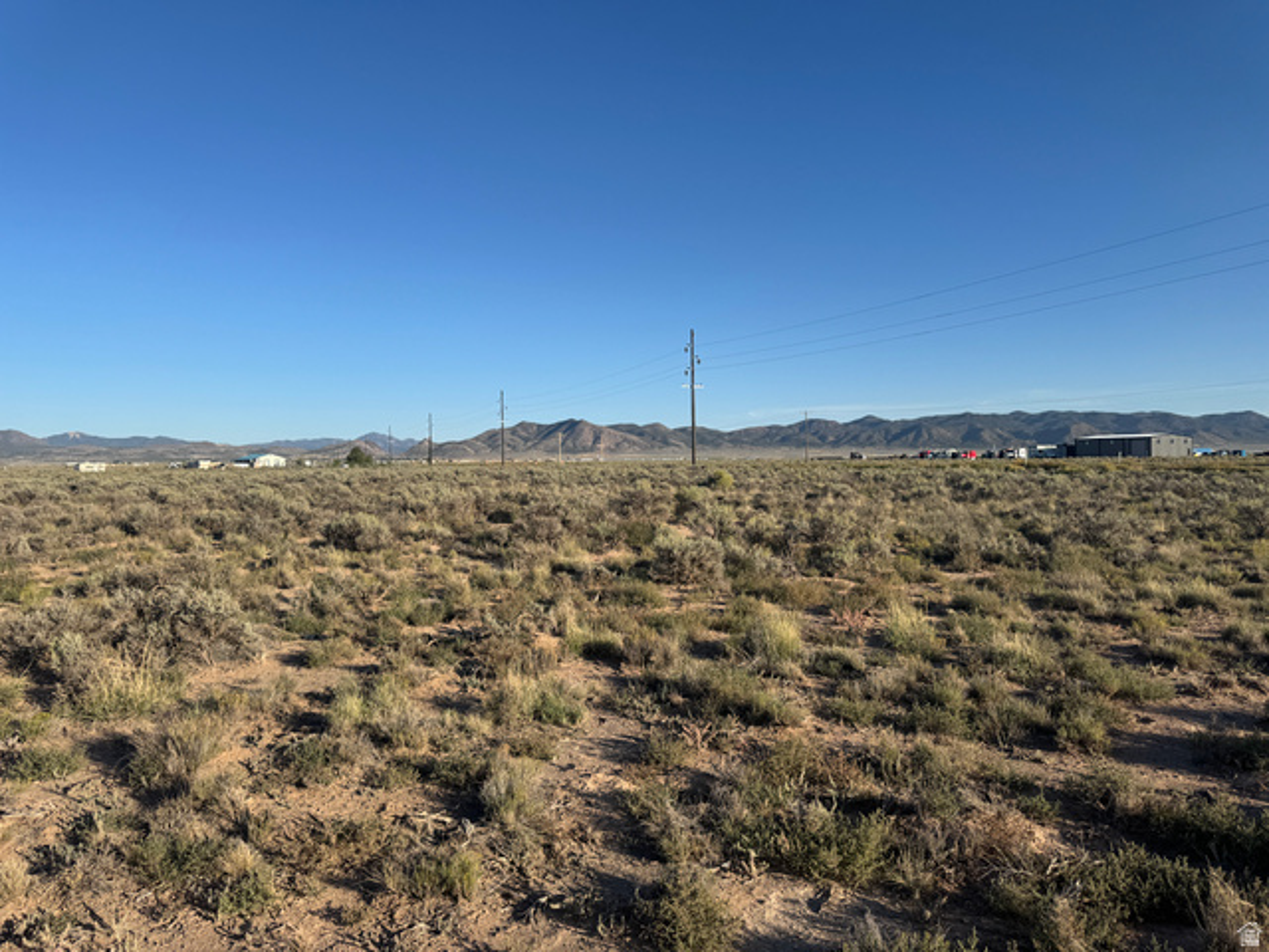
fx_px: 880
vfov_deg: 56.8
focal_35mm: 24
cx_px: 634
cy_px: 476
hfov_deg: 71.6
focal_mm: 6.76
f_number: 1.78
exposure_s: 1/4310
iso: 80
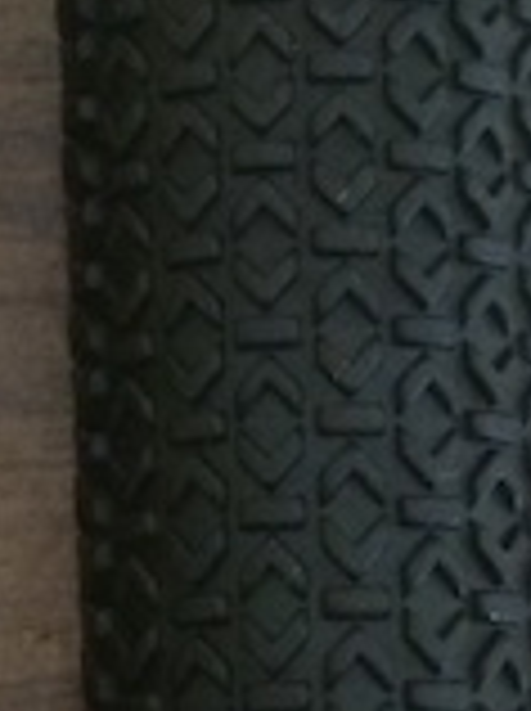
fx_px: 3015
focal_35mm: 147
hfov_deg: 10.0
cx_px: 40
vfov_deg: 13.4
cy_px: 392
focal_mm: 4.15
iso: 500
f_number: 2.2
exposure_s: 1/15
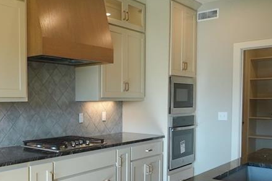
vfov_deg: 31.7
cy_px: 115
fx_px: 317
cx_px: 42
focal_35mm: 42
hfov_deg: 43.5
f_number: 5
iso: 640
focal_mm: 6.9
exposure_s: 1/125
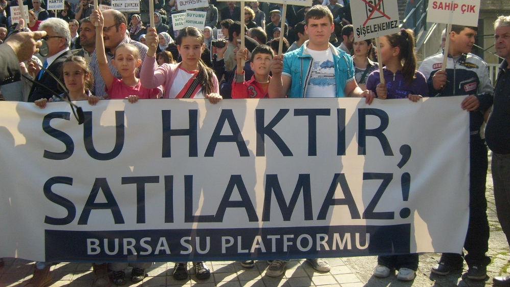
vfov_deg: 30.2
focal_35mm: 39
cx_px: 252
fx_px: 527
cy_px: 92
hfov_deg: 51.6
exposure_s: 1/180
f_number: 7.1
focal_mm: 5.8
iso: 80
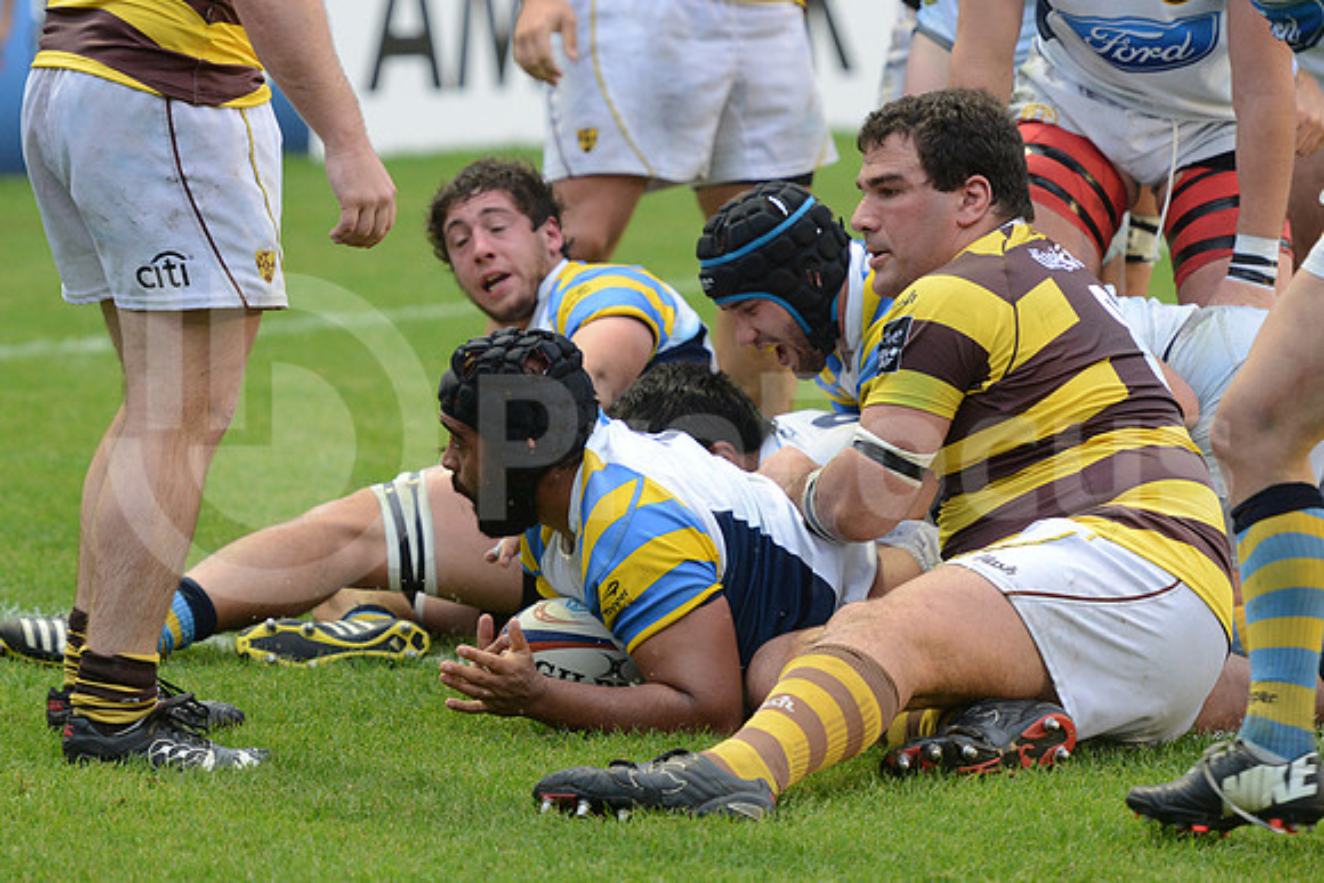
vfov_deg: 6.5
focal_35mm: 210
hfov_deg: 9.8
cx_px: 662
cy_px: 442
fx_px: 7725
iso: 2500
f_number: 4
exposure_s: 1/500
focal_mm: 210
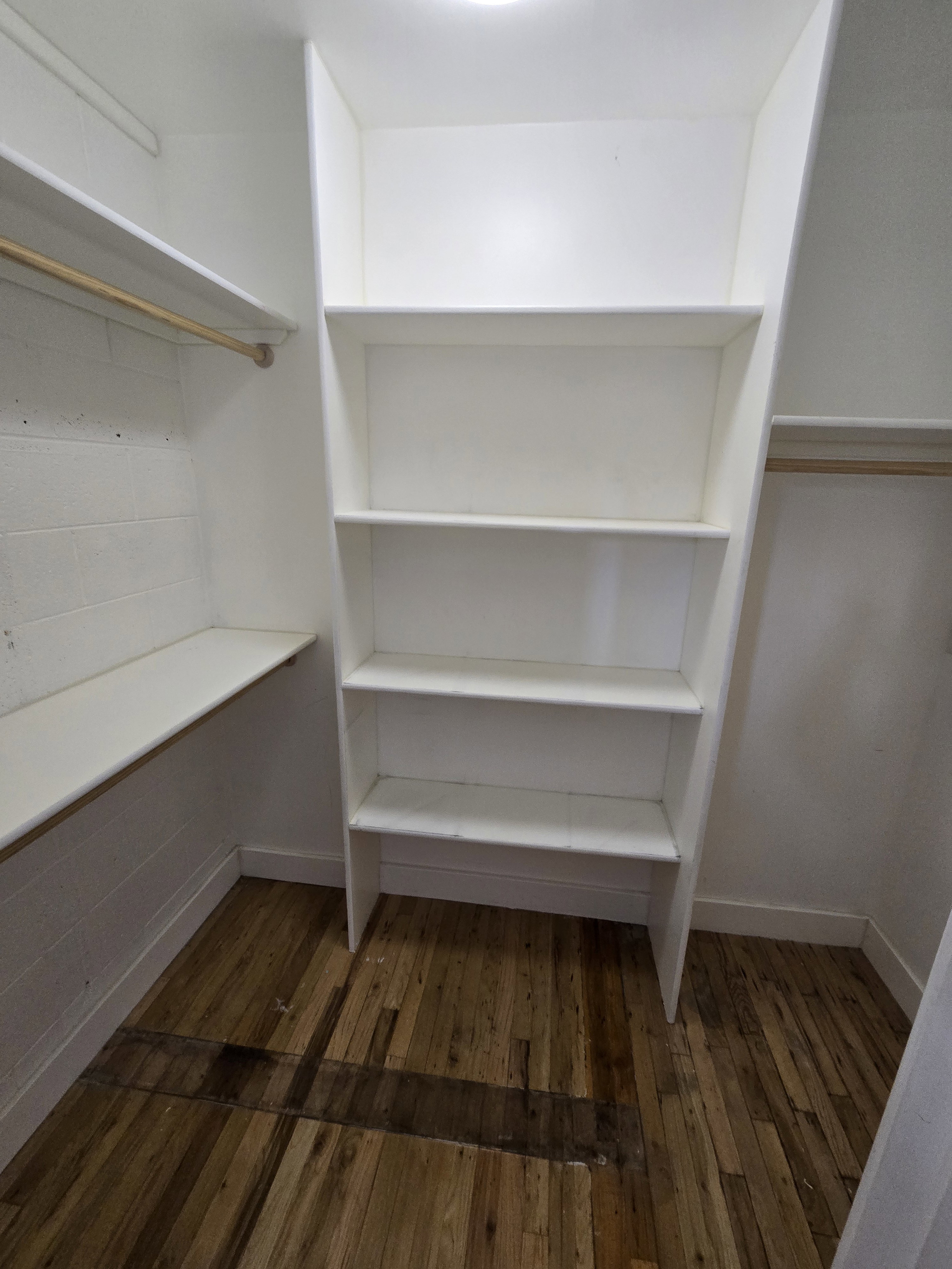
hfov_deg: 89.9
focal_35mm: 13
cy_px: 634
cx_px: 476
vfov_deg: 106.2
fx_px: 477
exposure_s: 1/60
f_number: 2.2
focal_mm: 2.2
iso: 250
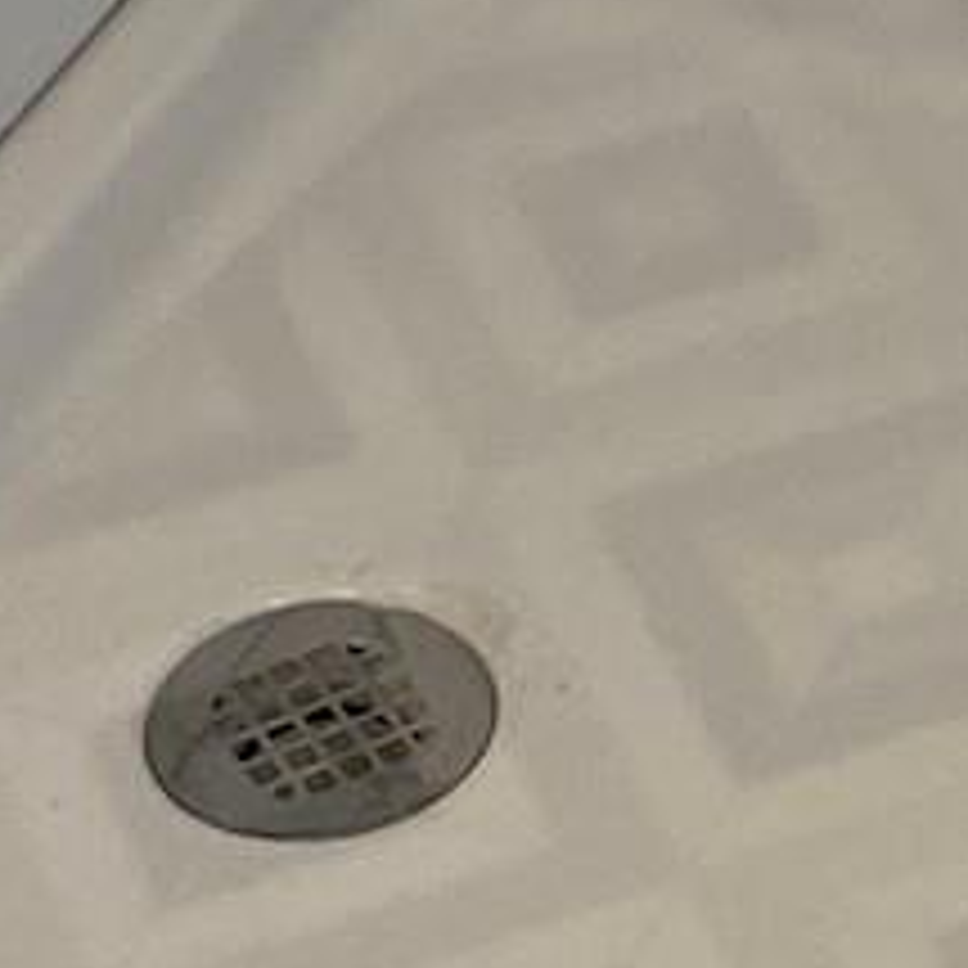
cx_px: 1067
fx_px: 6929
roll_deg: +4.5
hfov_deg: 7.9
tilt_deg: -37.5
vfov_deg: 8.0
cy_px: 108
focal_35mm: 219
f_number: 1.8
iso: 125
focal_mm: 4.25
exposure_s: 1/120
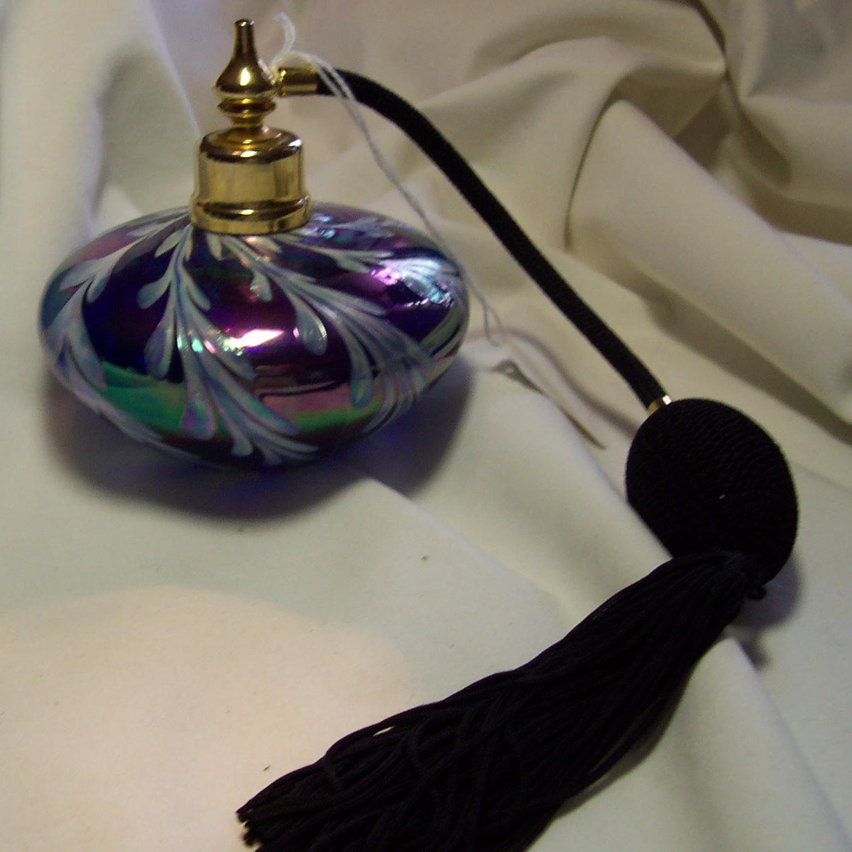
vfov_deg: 38.3
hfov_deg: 38.0
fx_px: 1225
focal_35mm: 44
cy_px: 424
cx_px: 300
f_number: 2.8
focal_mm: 5.6
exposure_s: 1/60
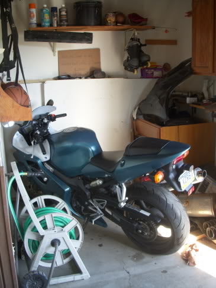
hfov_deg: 37.8
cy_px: 144
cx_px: 108
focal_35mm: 38
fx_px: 316
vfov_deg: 49.0
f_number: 3.3
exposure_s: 1/30
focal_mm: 6.3
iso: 125
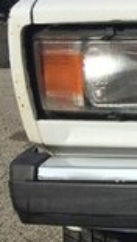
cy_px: 123
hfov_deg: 7.8
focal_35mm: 134
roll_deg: -1.3
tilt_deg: -8.2
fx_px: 864
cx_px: 414
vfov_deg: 16.0
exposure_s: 1/3300
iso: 32
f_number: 2.2
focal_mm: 4.15
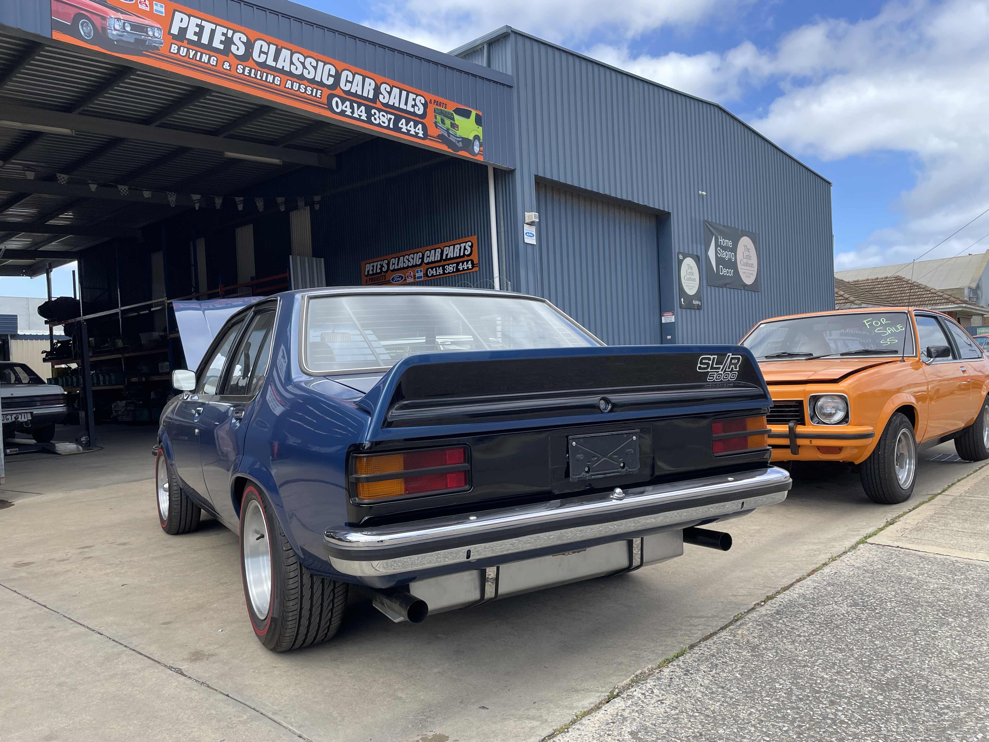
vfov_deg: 53.1
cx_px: 494
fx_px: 743
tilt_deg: -0.5
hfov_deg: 67.3
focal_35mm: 26
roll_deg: +2.5
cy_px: 371
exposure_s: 1/1182
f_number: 1.6
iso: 32
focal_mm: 4.2
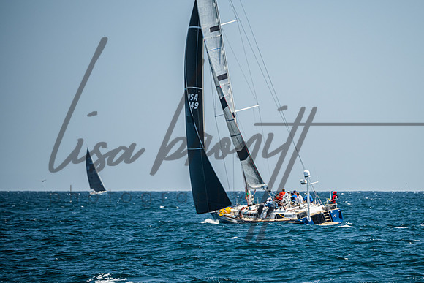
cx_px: 276
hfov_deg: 5.0
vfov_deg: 3.4
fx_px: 4815
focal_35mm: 409
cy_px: 147
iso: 320
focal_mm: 310
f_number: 5.3
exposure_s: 1/640
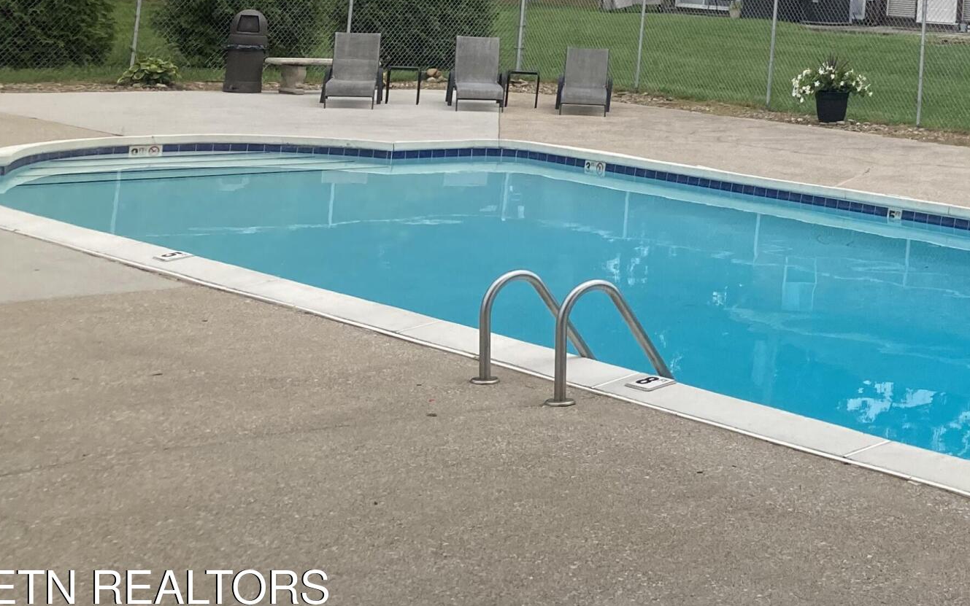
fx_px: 1771
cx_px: 1077
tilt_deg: +5.8
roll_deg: -3.4
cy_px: -158
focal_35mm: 67
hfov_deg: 27.8
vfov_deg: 18.2
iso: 20
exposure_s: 1/2525
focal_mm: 3.99
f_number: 1.8
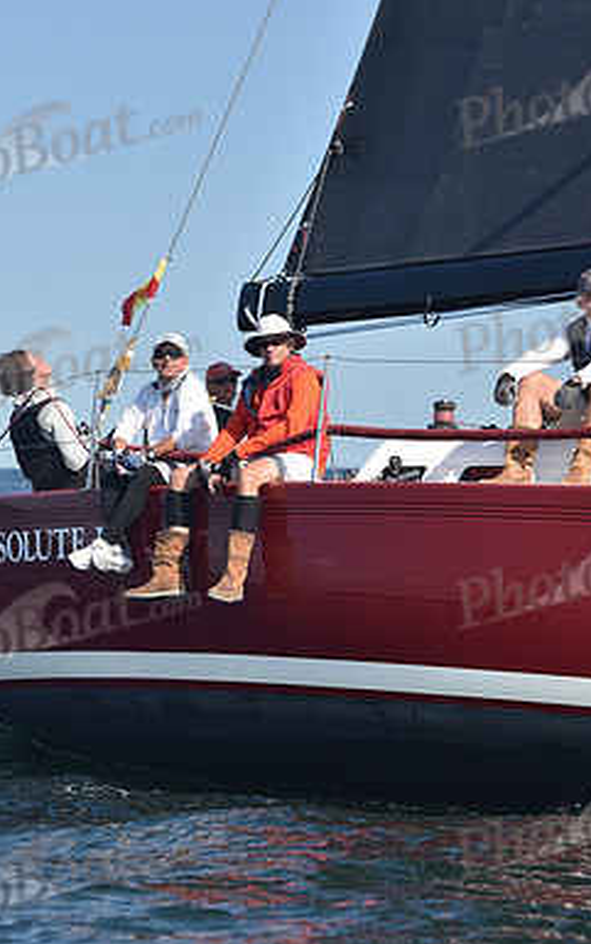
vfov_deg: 10.9
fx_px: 4942
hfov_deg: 6.8
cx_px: 331
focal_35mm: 192
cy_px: 472
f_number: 5
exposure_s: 1/800
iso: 250
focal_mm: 125
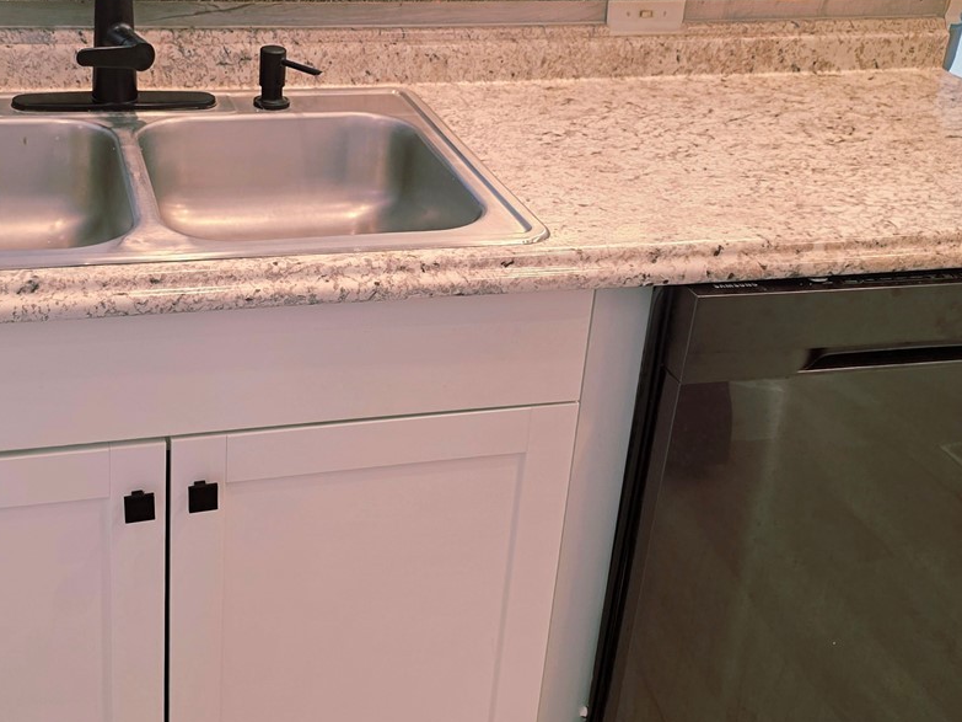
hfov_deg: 40.2
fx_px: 1306
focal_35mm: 47
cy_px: 215
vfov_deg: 30.5
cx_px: 362
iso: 400
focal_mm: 6.3
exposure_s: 1/120
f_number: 1.7
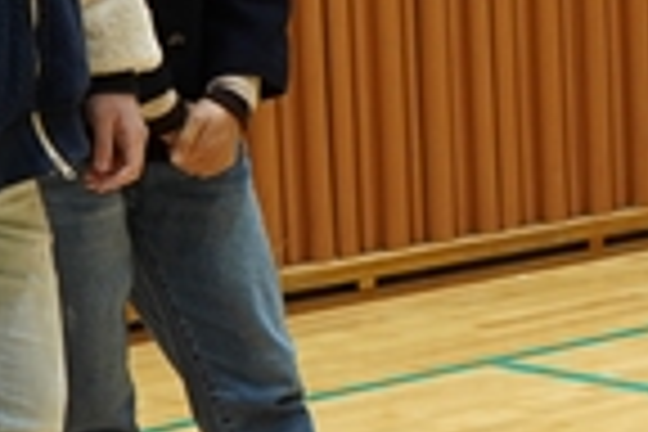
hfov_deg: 9.5
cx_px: 1512
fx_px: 3492
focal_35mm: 194
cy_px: 79
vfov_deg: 7.1
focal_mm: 35
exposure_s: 1/80
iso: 640
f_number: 5.6
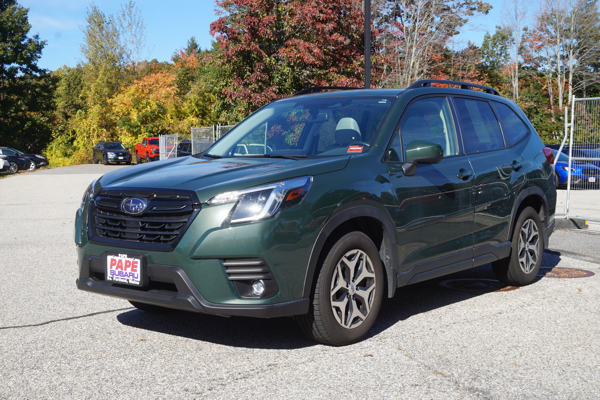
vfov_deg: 28.9
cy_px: 200
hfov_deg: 42.3
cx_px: 300
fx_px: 775
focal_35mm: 46
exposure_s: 1/80
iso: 100
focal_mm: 31
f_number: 13
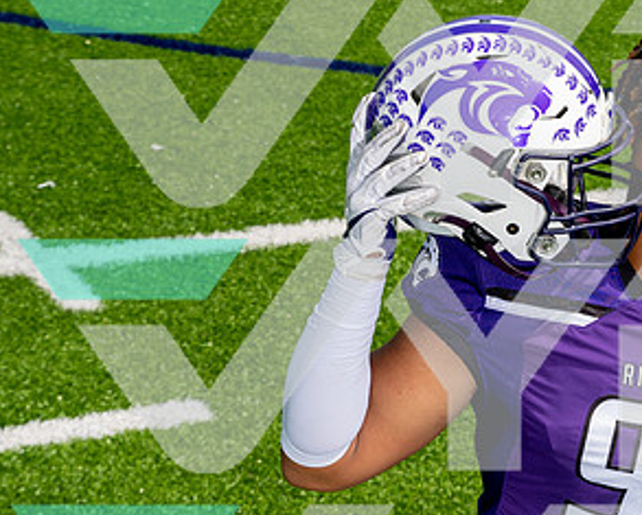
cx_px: 576
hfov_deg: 14.6
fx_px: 2473
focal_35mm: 130
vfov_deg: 11.9
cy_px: 356
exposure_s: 1/250
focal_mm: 70
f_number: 8
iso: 100
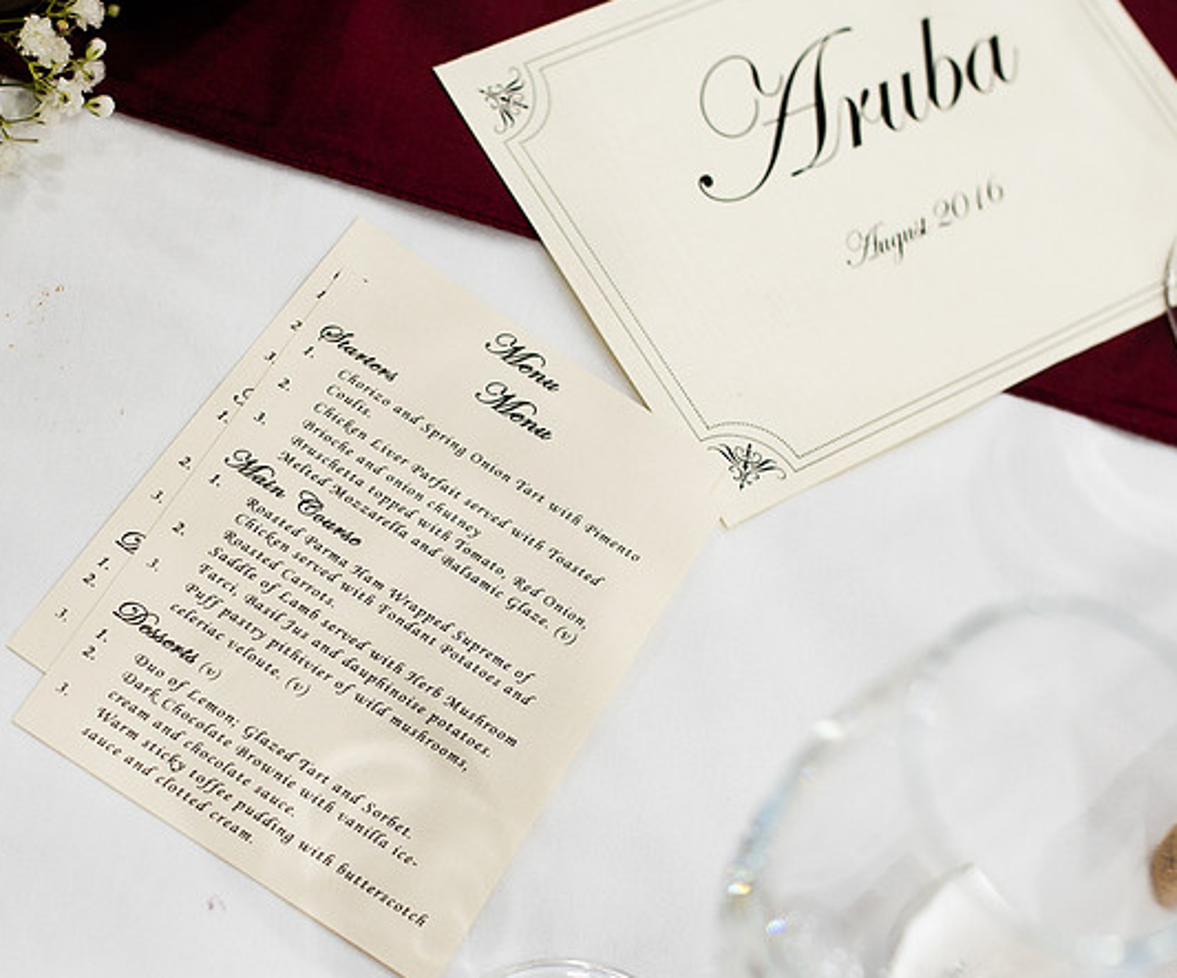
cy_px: 639
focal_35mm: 73
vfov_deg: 21.4
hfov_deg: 25.5
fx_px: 2582
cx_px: 365
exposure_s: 1/100
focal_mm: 35
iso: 320
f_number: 4
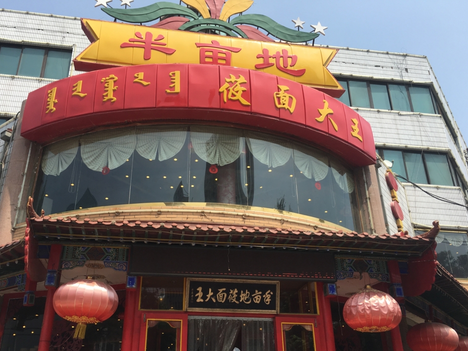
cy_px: 193
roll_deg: -2.8
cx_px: 217
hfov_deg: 56.8
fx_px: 433
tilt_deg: +22.4
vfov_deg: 44.1
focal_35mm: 32
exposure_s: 1/1202
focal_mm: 4.15
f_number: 2.2
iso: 25
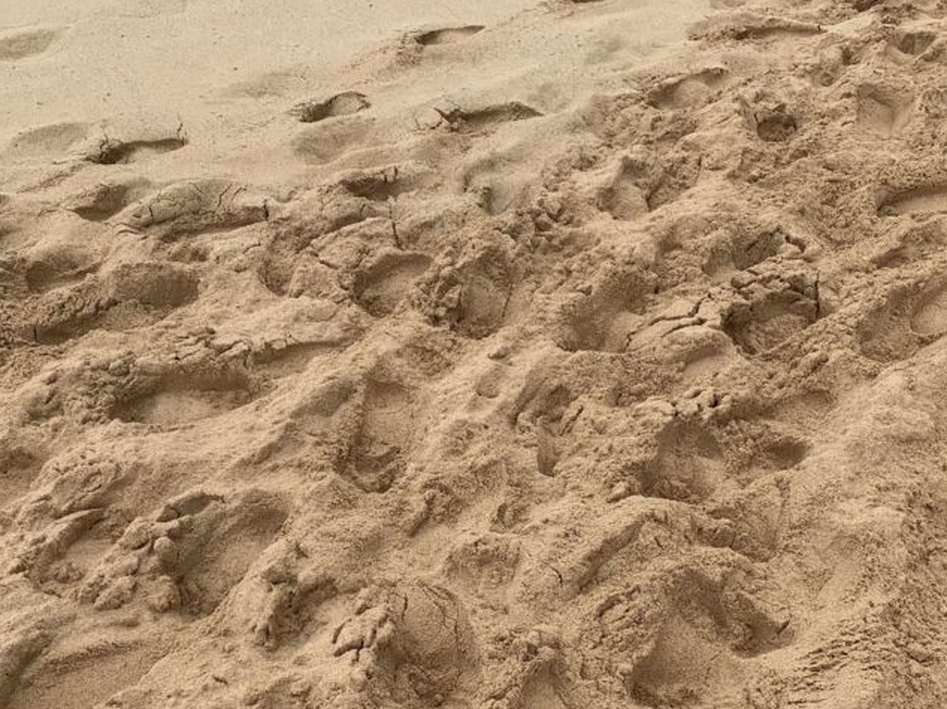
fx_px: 1149
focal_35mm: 42
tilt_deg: -49.6
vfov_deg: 33.5
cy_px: 554
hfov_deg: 44.8
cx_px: 460
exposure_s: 1/849
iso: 25
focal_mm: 4.25
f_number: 1.8
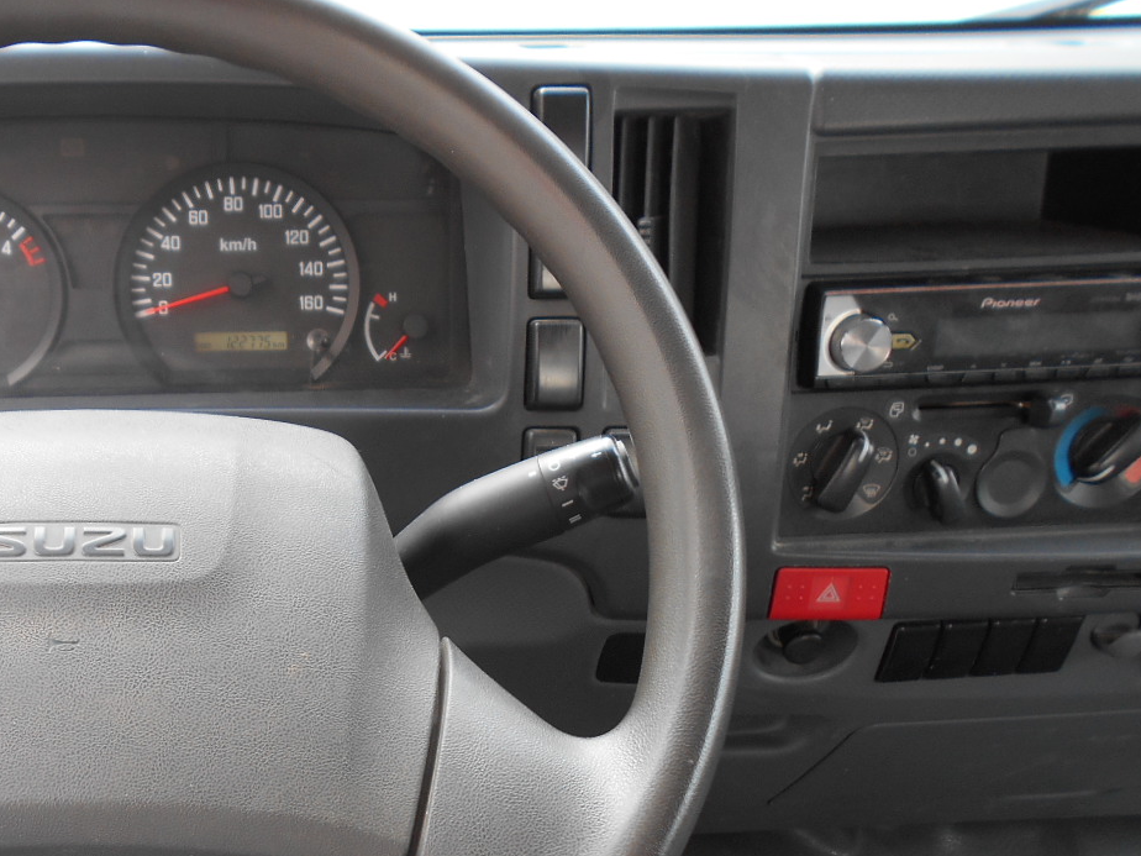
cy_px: 588
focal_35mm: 45
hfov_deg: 40.7
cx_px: 270
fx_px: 1483
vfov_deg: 31.9
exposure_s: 1/40
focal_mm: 4.6
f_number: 3.2
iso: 80
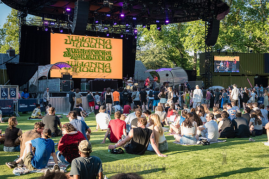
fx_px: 378
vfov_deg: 26.7
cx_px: 134
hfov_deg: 39.1
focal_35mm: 51
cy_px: 90
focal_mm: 48
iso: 2000
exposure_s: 1/1250
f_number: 4.5
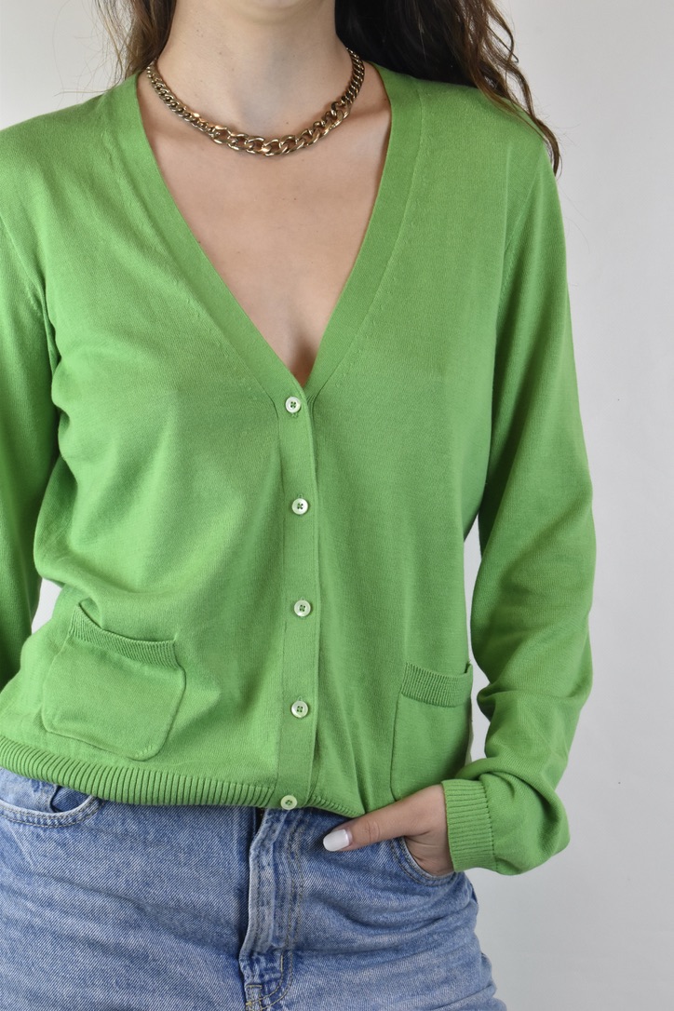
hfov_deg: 18.9
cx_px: 337
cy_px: 506
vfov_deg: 28.1
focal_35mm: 72
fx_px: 2022
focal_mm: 48
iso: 1600
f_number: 16
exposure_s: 1/80
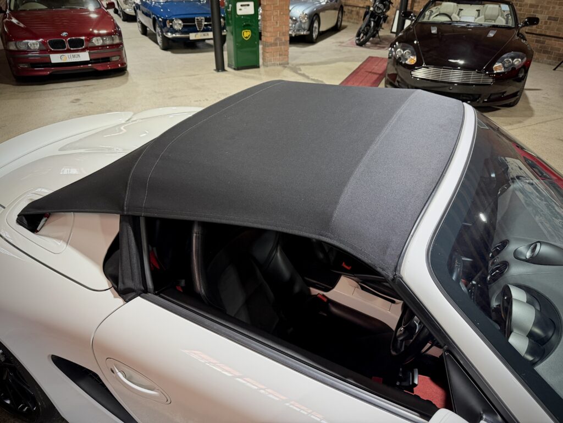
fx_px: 390
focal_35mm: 24
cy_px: 212
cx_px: 282
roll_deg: -1.0
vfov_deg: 56.8
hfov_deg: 71.6
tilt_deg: -32.0
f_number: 1.78
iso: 320
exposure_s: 1/50
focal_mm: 6.76
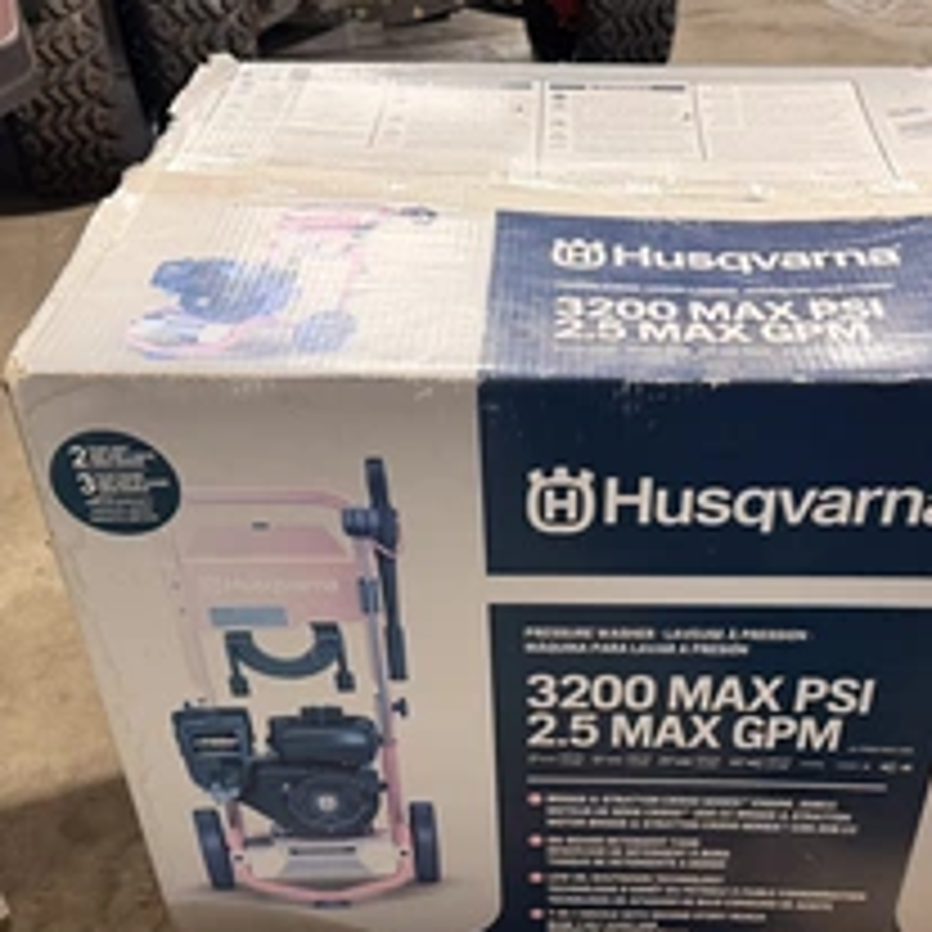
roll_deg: +2.4
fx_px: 1249
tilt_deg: -39.6
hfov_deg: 40.8
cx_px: 540
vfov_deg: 40.4
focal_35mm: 41
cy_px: 630
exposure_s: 1/60
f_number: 1.78
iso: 320
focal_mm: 6.76
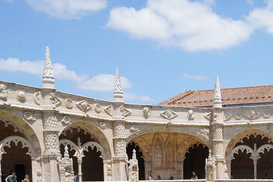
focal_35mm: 64
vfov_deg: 20.3
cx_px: 310
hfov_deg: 28.2
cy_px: 199
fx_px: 485
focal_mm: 24
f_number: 13
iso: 100
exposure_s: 1/100
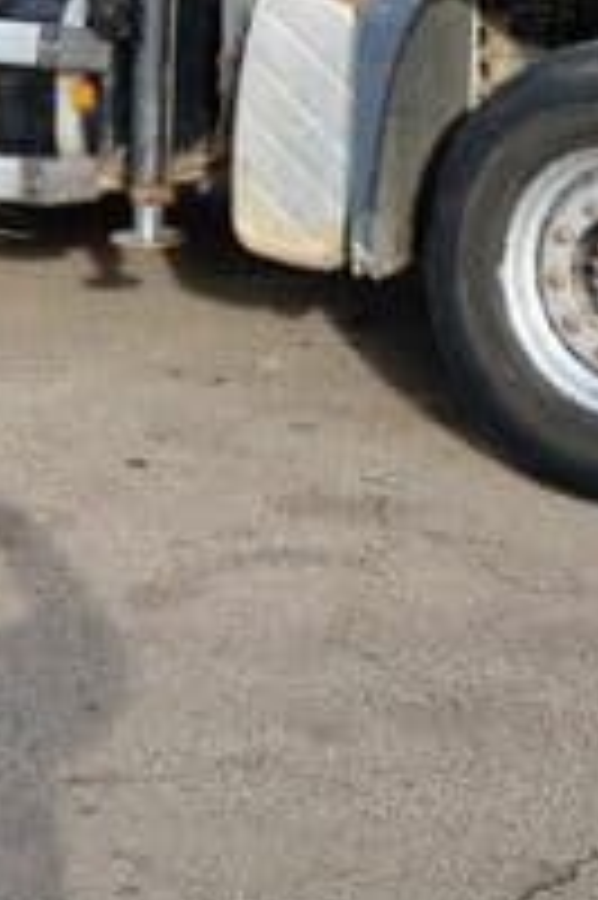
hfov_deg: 14.8
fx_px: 2296
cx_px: 468
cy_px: -297
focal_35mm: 92
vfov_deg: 20.1
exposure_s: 1/6623
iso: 50
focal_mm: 5.4
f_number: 1.8
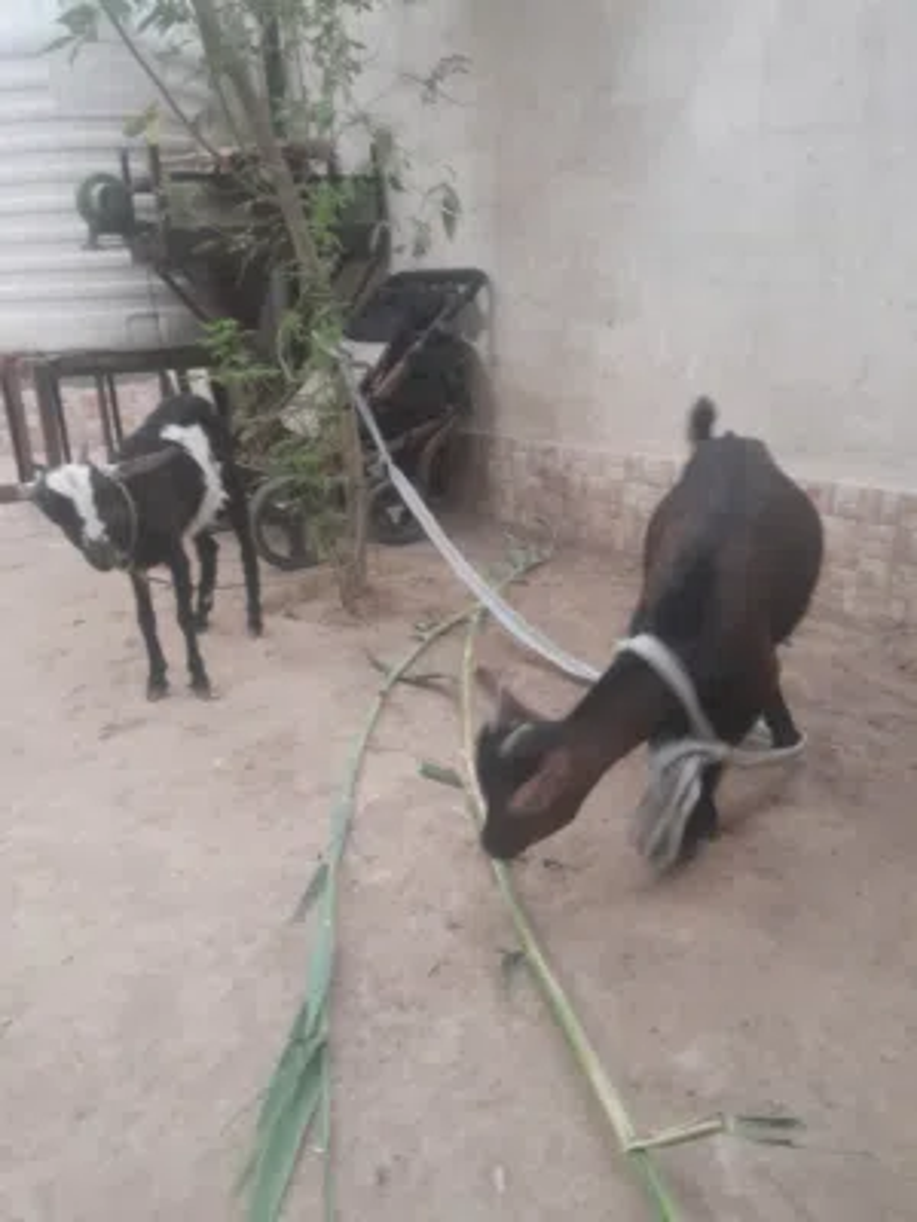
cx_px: 458
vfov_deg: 65.3
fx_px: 954
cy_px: 611
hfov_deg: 51.4
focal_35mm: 27
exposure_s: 1/25
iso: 800
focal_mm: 4
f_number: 1.8
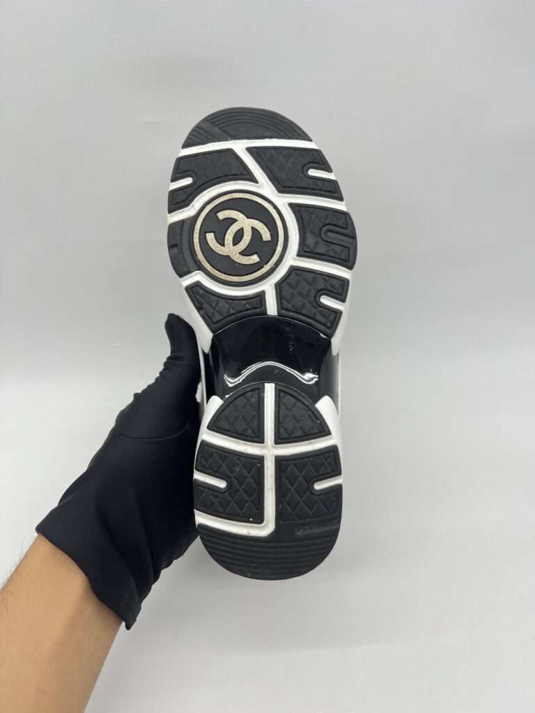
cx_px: 268
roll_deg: +1.4
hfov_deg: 53.1
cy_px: 356
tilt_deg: -39.8
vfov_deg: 67.3
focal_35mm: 26
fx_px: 536
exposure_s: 1/100
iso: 32
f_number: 1.5
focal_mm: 5.7
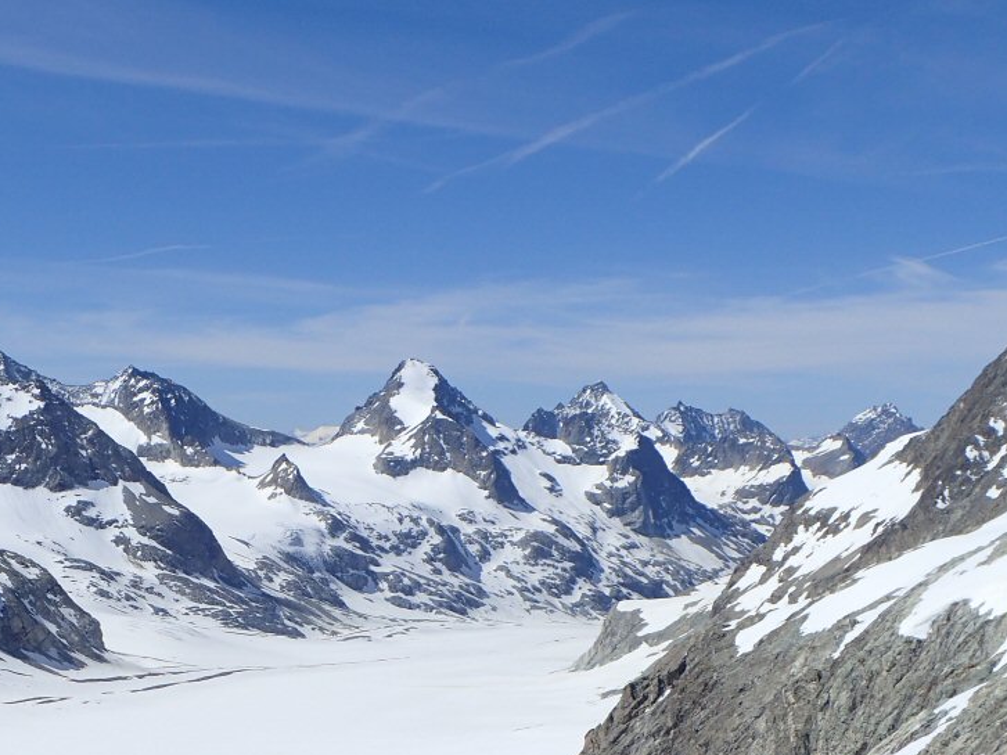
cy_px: 669
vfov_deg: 25.8
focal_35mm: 55
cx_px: 325
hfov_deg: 34.6
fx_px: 1600
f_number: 9
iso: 100
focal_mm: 5.5
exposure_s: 1/320
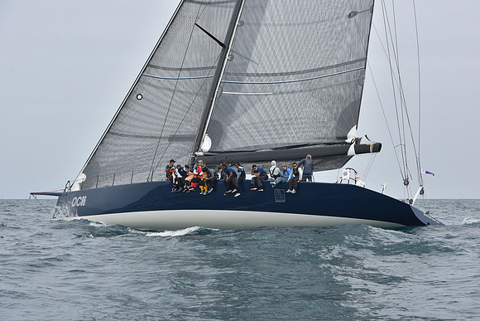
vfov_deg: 19.5
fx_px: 934
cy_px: 160
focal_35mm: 70
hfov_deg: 28.8
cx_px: 240
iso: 250
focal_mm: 70
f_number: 9
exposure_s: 1/800
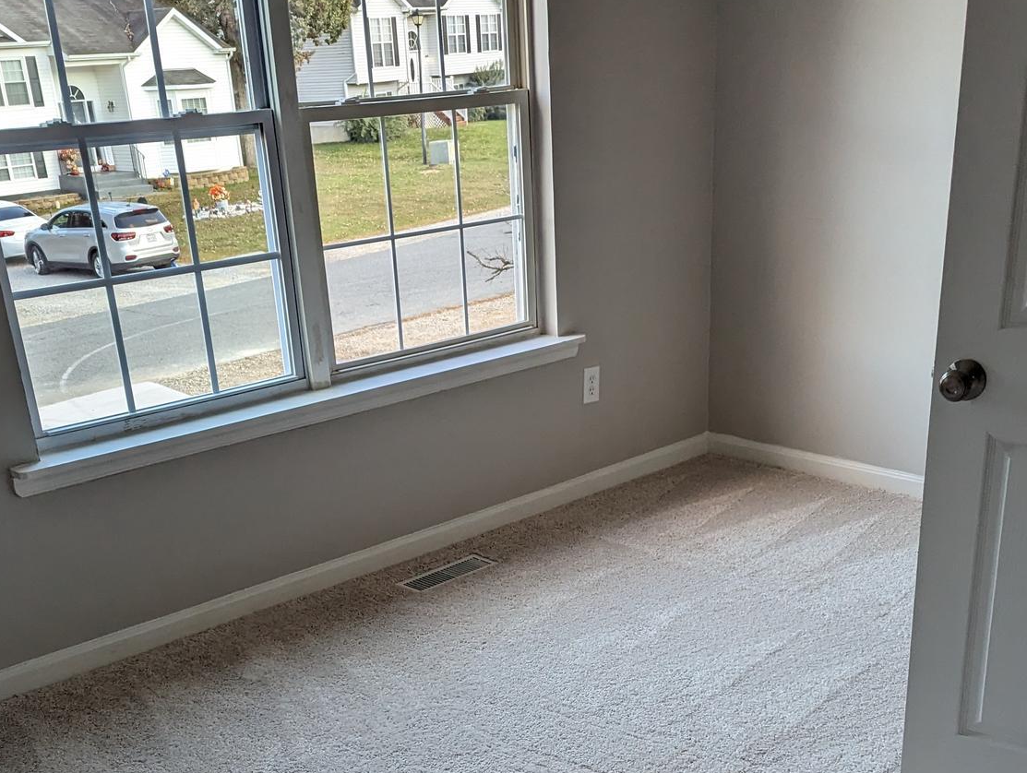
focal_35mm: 44
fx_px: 1307
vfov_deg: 31.5
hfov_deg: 42.9
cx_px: 521
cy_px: 682
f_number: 1.85
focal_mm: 6.81
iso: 401
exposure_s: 1/381
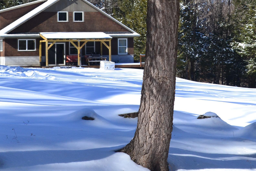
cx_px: 142
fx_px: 690
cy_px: 11
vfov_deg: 13.9
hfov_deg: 21.0
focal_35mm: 97
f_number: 11
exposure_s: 1/500
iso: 400
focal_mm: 34
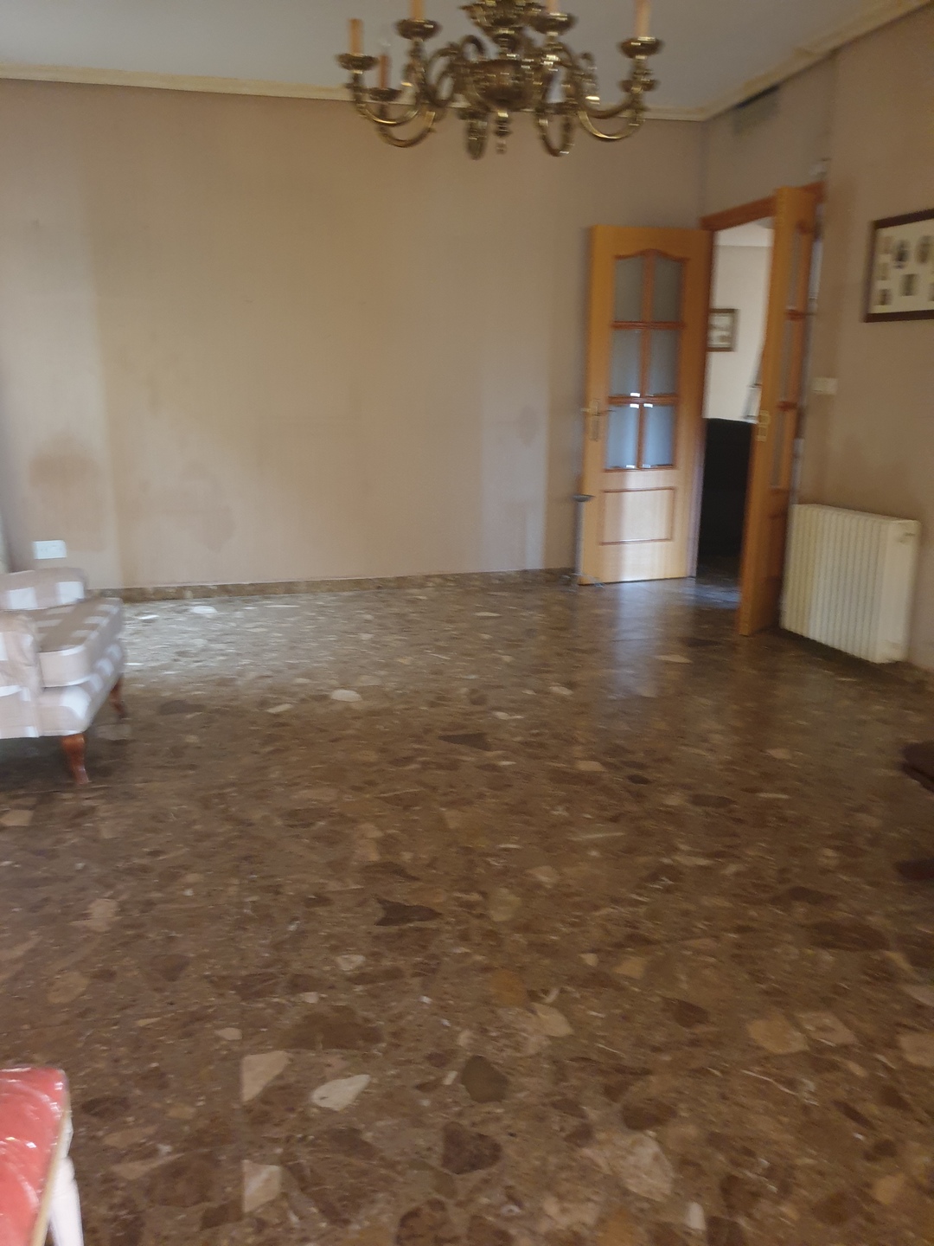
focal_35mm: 26
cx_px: 467
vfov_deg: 67.3
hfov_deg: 53.1
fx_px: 935
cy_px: 623
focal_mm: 4.3
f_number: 1.5
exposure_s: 1/10
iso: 320
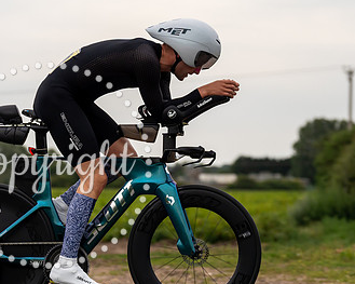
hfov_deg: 13.4
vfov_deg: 10.7
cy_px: 109
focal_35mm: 144
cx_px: 218
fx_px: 1513
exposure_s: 1/1000
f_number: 3.2
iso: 640
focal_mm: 87
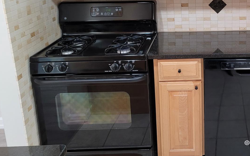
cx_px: 213
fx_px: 347
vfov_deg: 25.0
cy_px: 37
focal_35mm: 51
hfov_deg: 37.6
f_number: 1.8
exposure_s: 1/119
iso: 320
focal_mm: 7
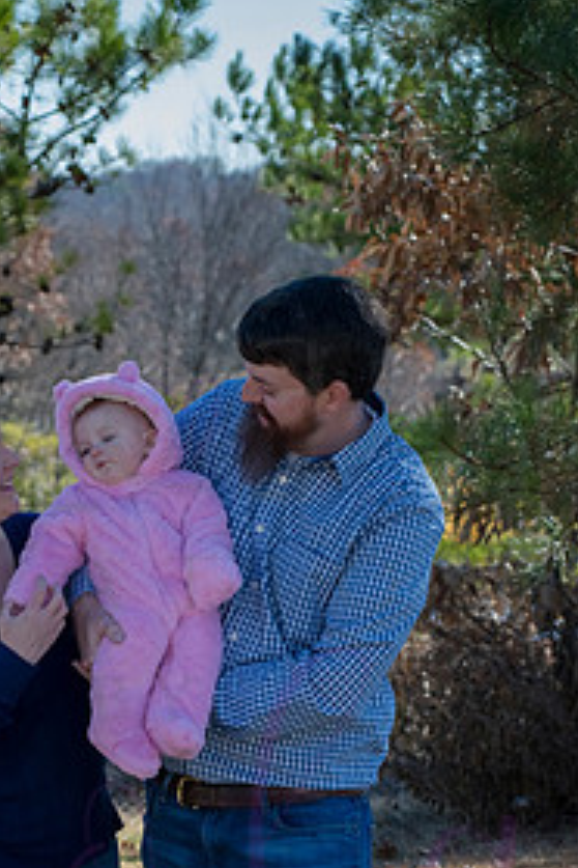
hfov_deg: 10.6
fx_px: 3107
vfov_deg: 15.8
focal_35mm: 129
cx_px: 186
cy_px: 694
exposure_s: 1/500
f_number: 6.3
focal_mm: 80
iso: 400
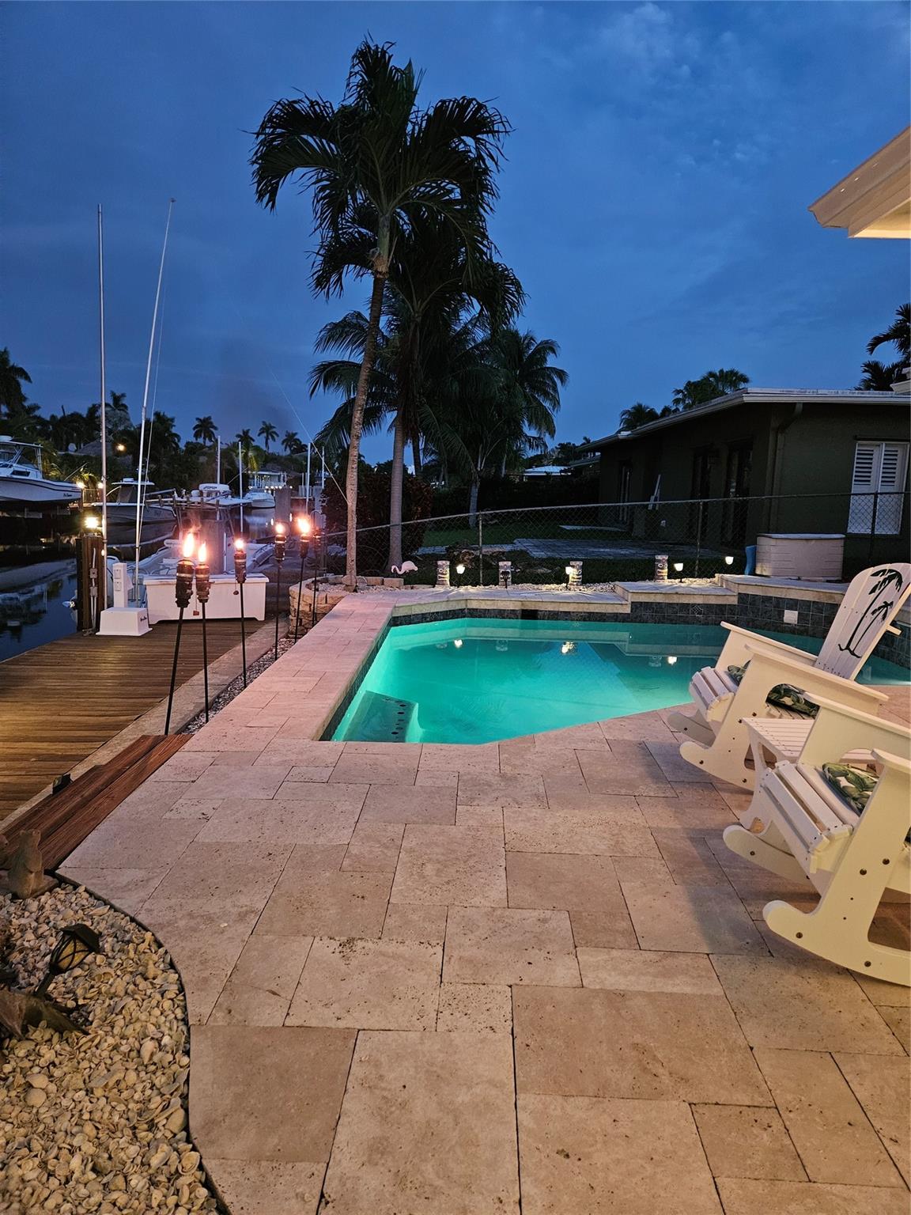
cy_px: 608
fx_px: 807
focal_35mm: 23
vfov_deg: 73.9
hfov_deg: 58.9
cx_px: 456
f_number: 1.8
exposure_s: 1/24
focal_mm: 5.4
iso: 1250
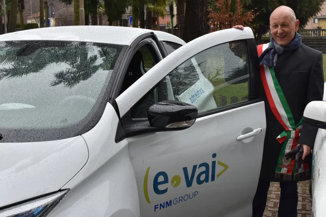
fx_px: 475
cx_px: 163
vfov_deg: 25.8
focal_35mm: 52
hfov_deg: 37.9
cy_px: 108
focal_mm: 35
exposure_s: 1/250
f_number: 8
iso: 800
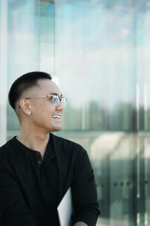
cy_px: 115
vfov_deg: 26.7
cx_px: 53
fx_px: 475
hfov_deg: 17.9
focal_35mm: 76
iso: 125
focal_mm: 50
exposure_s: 1/125
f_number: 1.8
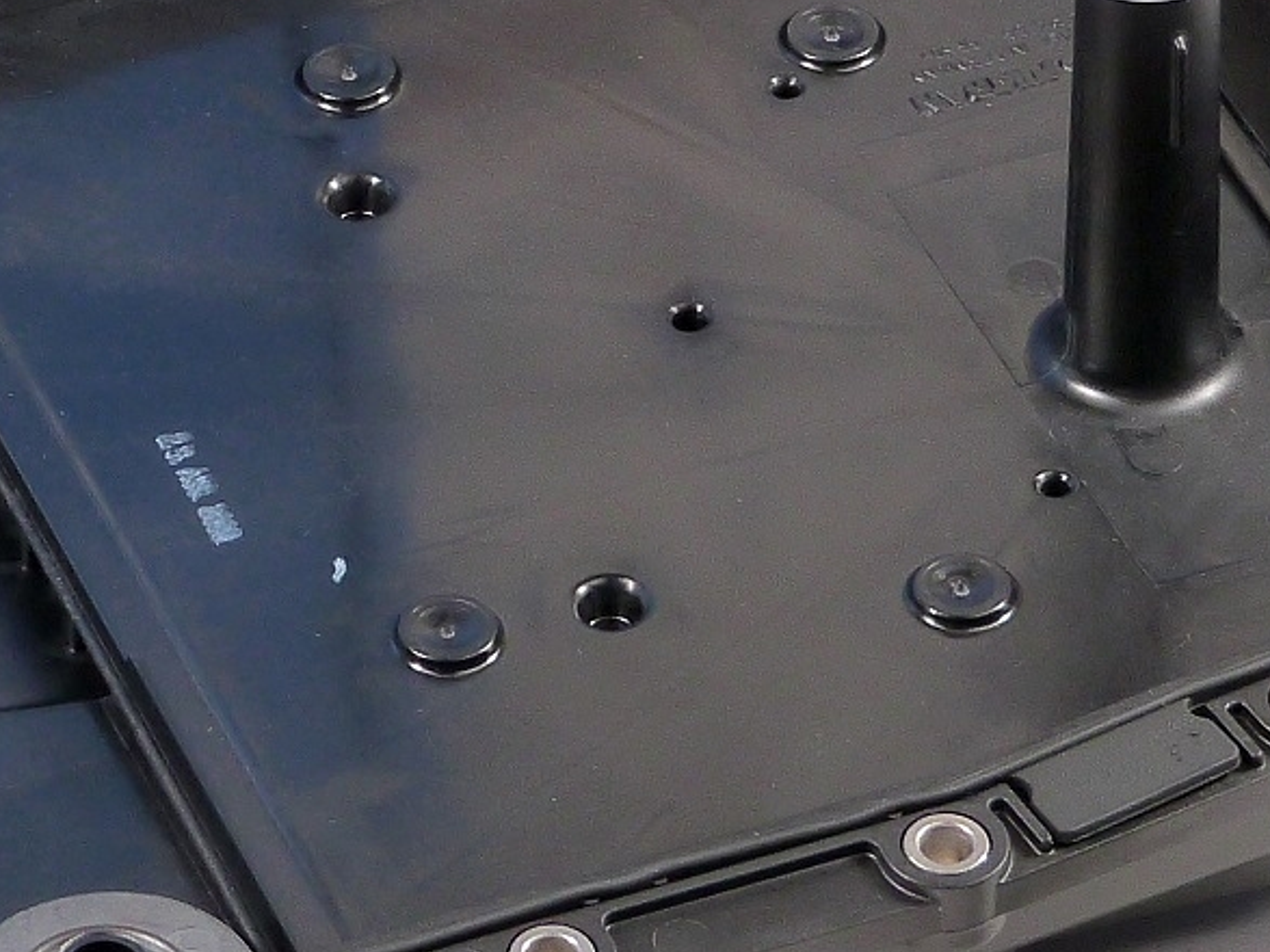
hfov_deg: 6.7
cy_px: 100
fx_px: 10747
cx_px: 138
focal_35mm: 293
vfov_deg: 5.1
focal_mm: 15.5
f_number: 3.6
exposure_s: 1/100
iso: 160
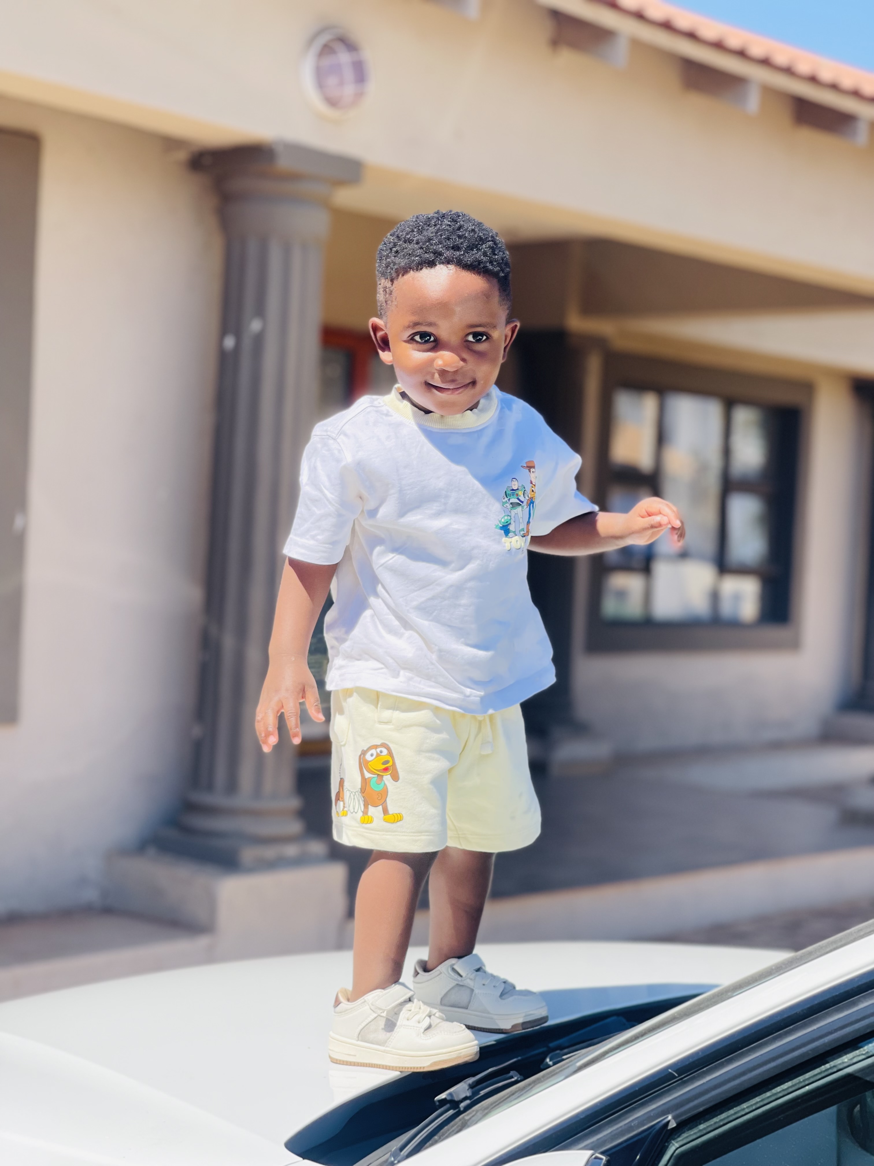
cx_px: 437
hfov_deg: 22.9
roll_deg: -3.2
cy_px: 583
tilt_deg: -0.9
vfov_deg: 30.3
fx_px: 2155
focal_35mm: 64
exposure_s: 1/1054
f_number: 2.2
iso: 32
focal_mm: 7.5
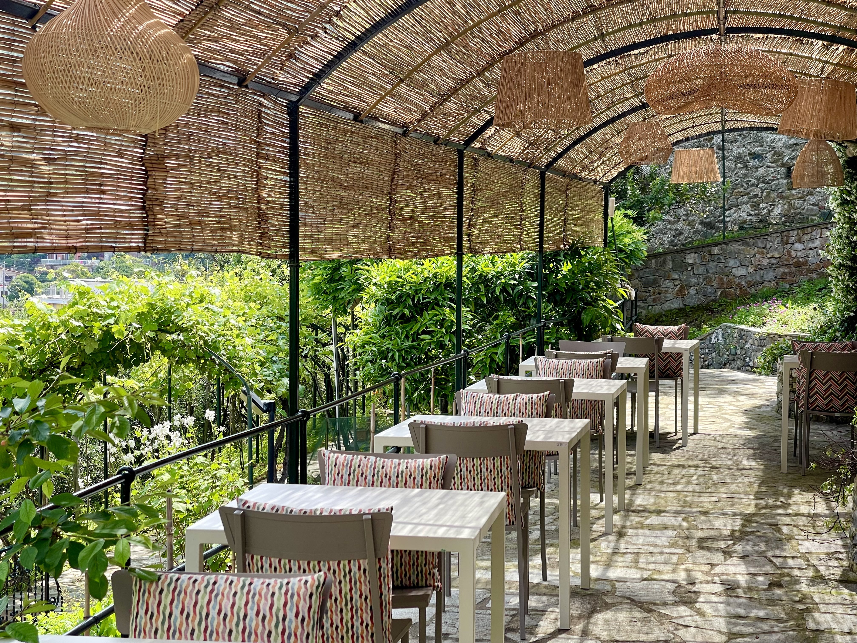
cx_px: 428
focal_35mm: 64
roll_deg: -2.5
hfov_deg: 30.3
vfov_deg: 22.9
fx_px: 1584
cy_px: 322
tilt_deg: -4.2
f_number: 2.2
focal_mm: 7.5
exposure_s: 1/243
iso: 20
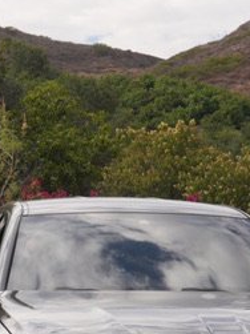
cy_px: 289
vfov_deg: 12.1
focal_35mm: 162
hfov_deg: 9.1
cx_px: 40
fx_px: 1561
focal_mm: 26
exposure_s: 1/80
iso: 100
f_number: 6.3
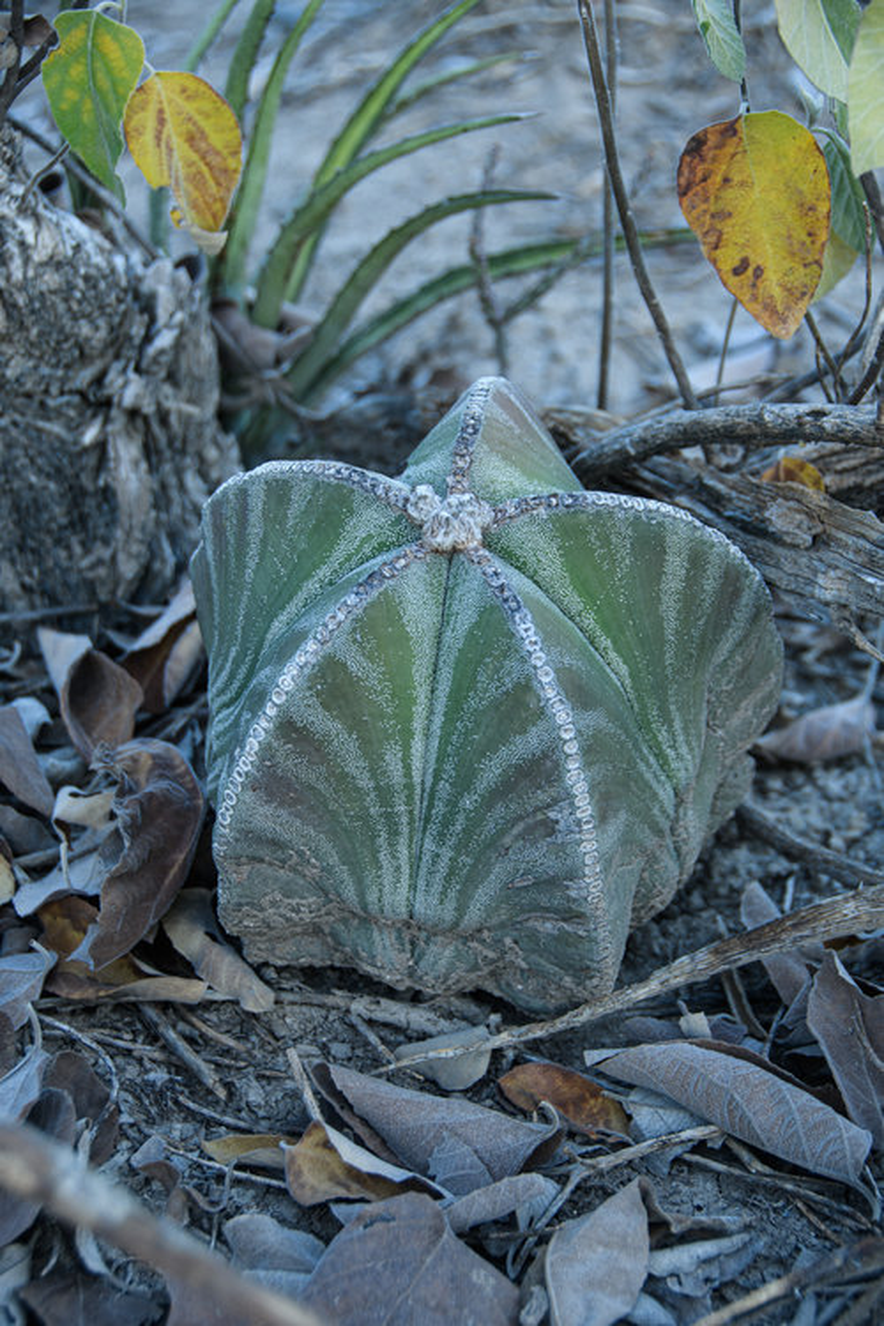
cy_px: 663
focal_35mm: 78
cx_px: 442
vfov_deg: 26.0
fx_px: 2873
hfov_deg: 17.5
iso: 200
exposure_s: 1/125
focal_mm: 52
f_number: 5
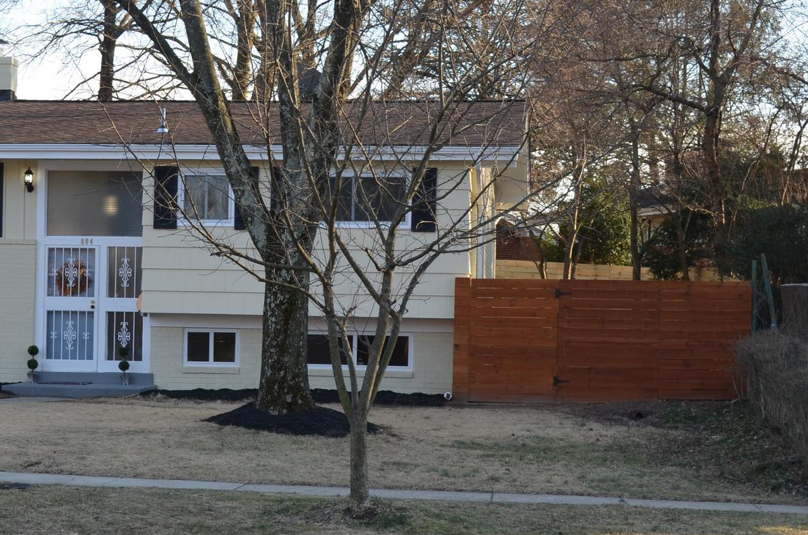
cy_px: 331
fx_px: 1837
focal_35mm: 82
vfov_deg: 16.6
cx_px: 276
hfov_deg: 24.7
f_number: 6.3
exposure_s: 1/160
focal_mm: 32
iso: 200
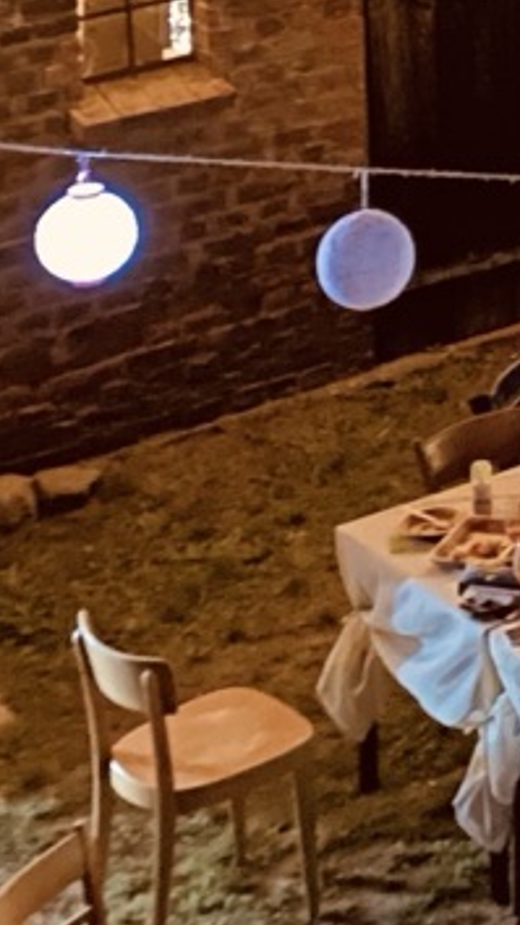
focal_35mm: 128
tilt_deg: -8.0
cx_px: 1560
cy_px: -515
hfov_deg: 8.1
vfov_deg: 15.3
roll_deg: -1.7
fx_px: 3139
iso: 800
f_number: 1.8
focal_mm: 4.25
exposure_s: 1/2
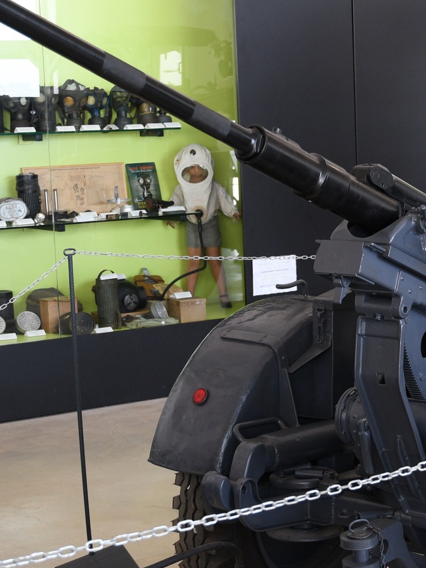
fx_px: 1346
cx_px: 404
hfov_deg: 17.6
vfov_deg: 23.8
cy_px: 314
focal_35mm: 82
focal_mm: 22
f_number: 4
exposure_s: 1/60
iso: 320
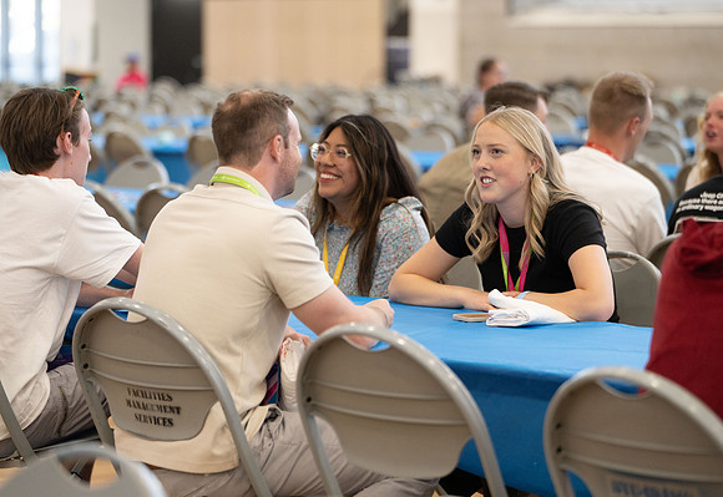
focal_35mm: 121
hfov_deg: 16.8
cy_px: 247
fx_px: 2448
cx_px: 380
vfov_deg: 11.6
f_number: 2.8
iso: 800
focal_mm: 115
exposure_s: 1/250
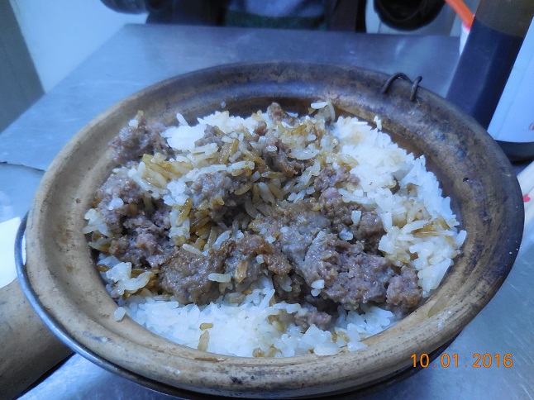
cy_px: 200
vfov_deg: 54.8
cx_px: 267
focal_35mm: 25
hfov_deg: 69.4
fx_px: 386
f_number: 3.3
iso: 360
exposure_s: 1/30
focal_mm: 4.5
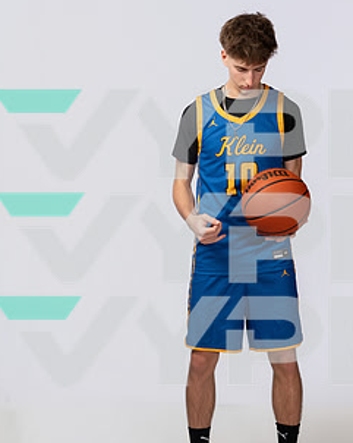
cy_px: 239
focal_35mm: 63
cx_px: 212
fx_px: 824
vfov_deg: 30.0
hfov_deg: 24.1
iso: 800
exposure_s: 1/200
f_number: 8
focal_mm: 45
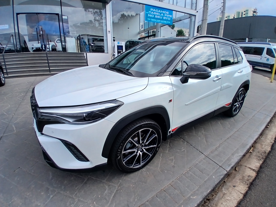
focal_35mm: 17
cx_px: 138
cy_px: 104
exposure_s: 1/666
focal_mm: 1.4
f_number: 2.2
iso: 50
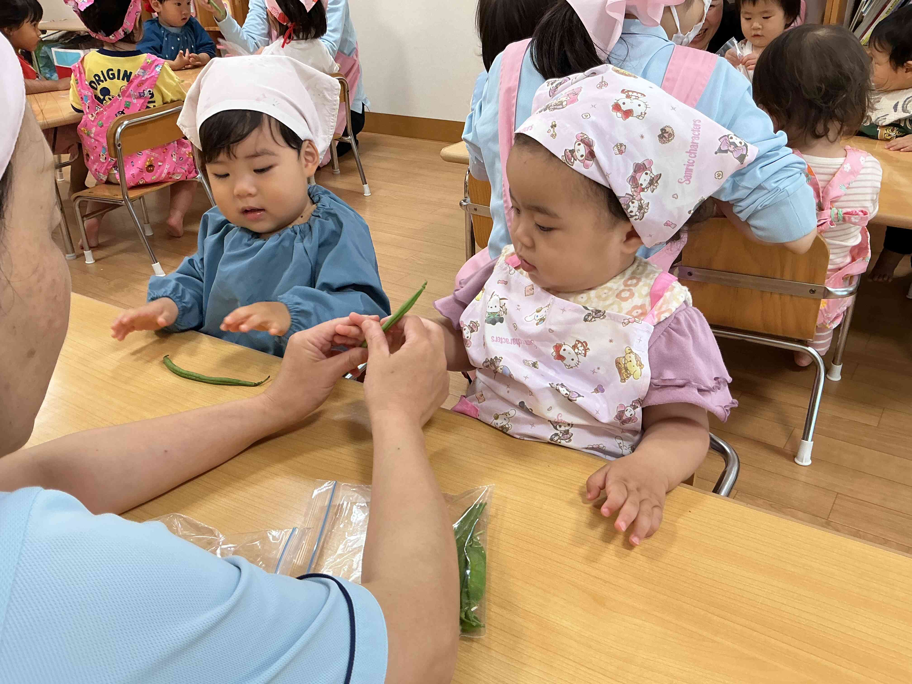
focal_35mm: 29
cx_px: 456
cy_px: 342
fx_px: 764
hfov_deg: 61.7
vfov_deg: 48.2
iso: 50
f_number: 1.8
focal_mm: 3
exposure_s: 1/60
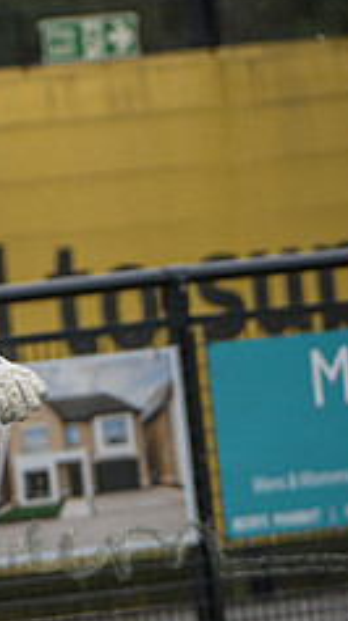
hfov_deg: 0.9
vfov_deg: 1.7
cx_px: -216
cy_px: 445
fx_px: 21348
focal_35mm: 1299
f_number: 4
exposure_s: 1/1600
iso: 400
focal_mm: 290
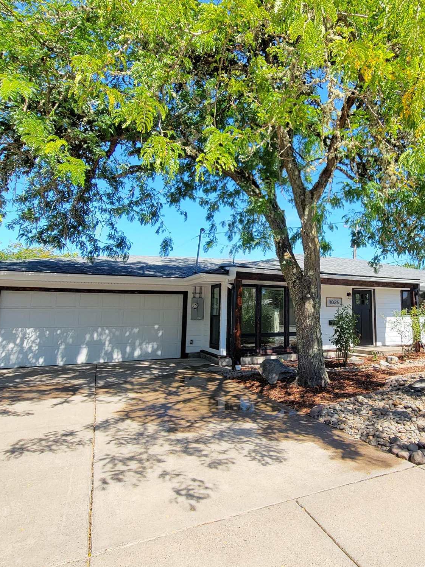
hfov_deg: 63.1
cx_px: 305
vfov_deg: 81.7
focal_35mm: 20
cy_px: 267
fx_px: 327
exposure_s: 1/343
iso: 50
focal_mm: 2.2
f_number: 2.2
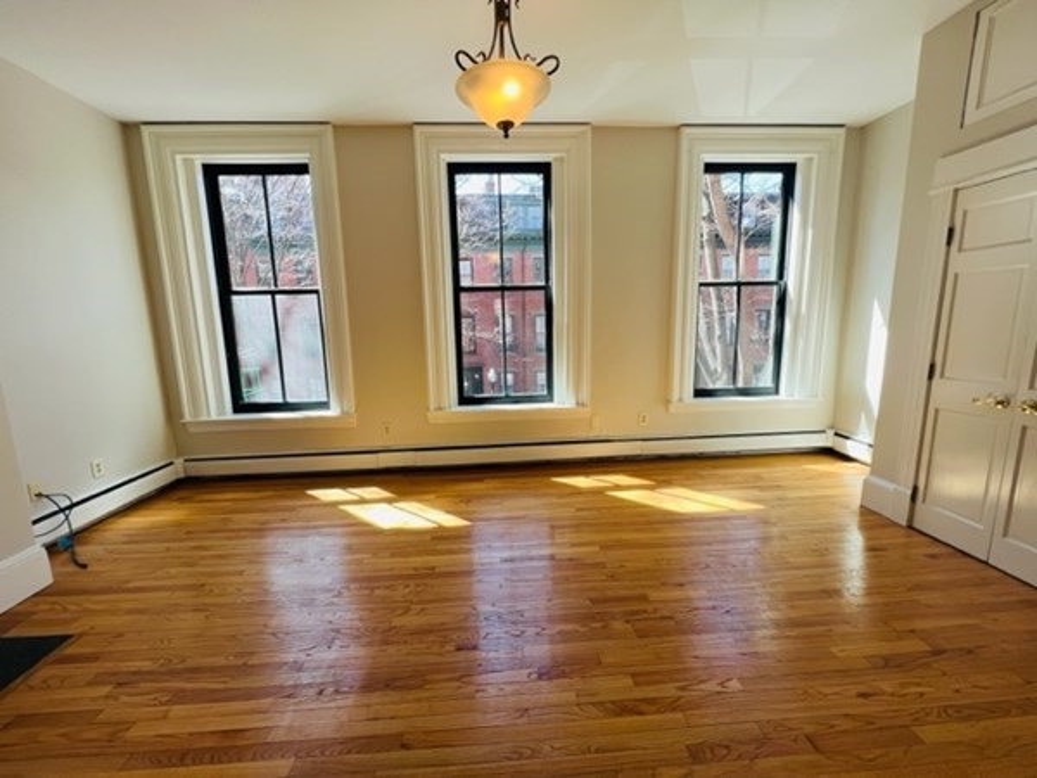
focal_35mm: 13
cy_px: 389
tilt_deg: -8.9
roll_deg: +1.6
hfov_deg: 106.2
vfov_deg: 89.9
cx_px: 518
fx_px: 389
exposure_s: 1/120
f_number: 1.8
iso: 50
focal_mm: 1.57
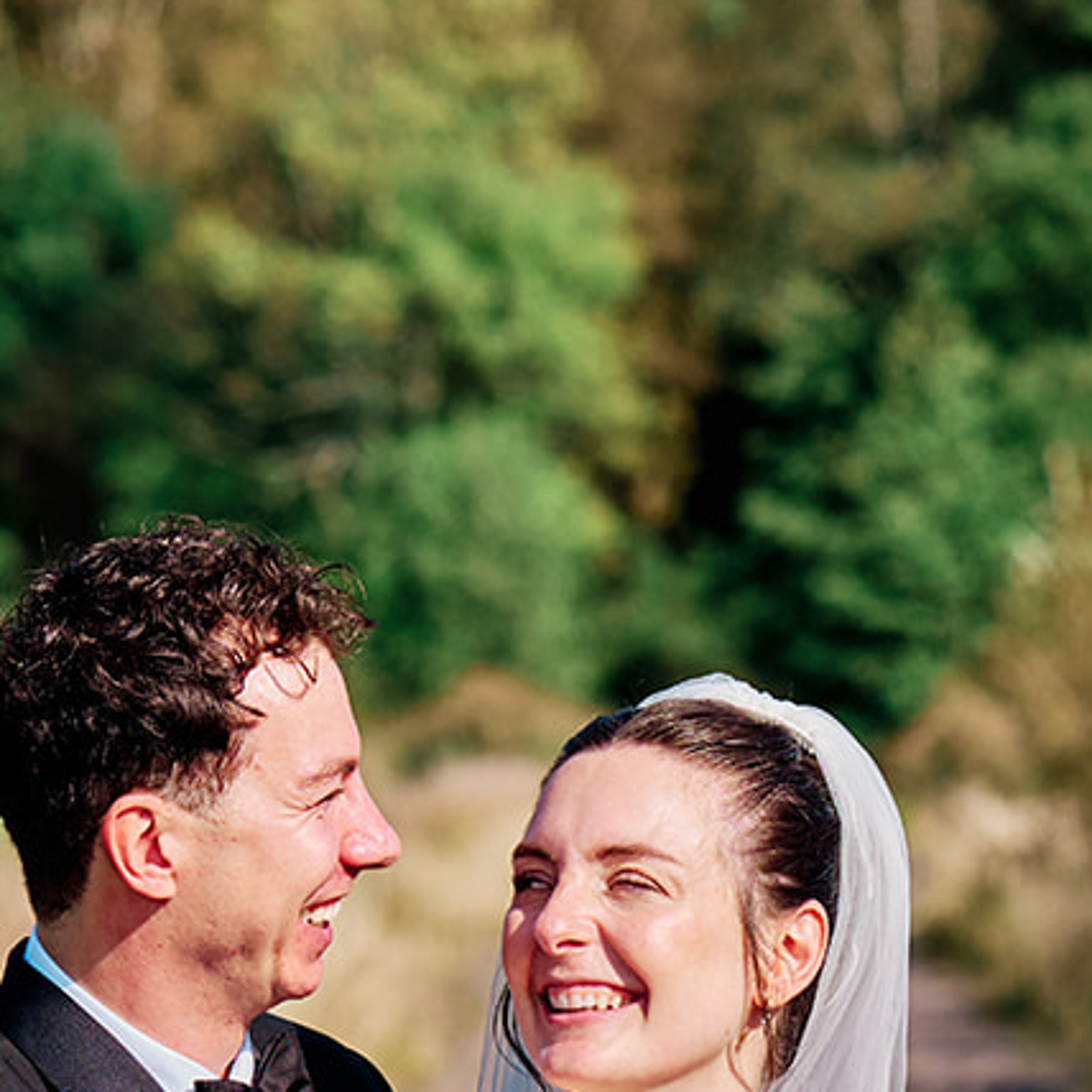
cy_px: 1019
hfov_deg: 6.6
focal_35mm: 267
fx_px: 9529
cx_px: 633
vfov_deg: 6.5
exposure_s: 1/2700
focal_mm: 56
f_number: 2.5
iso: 125
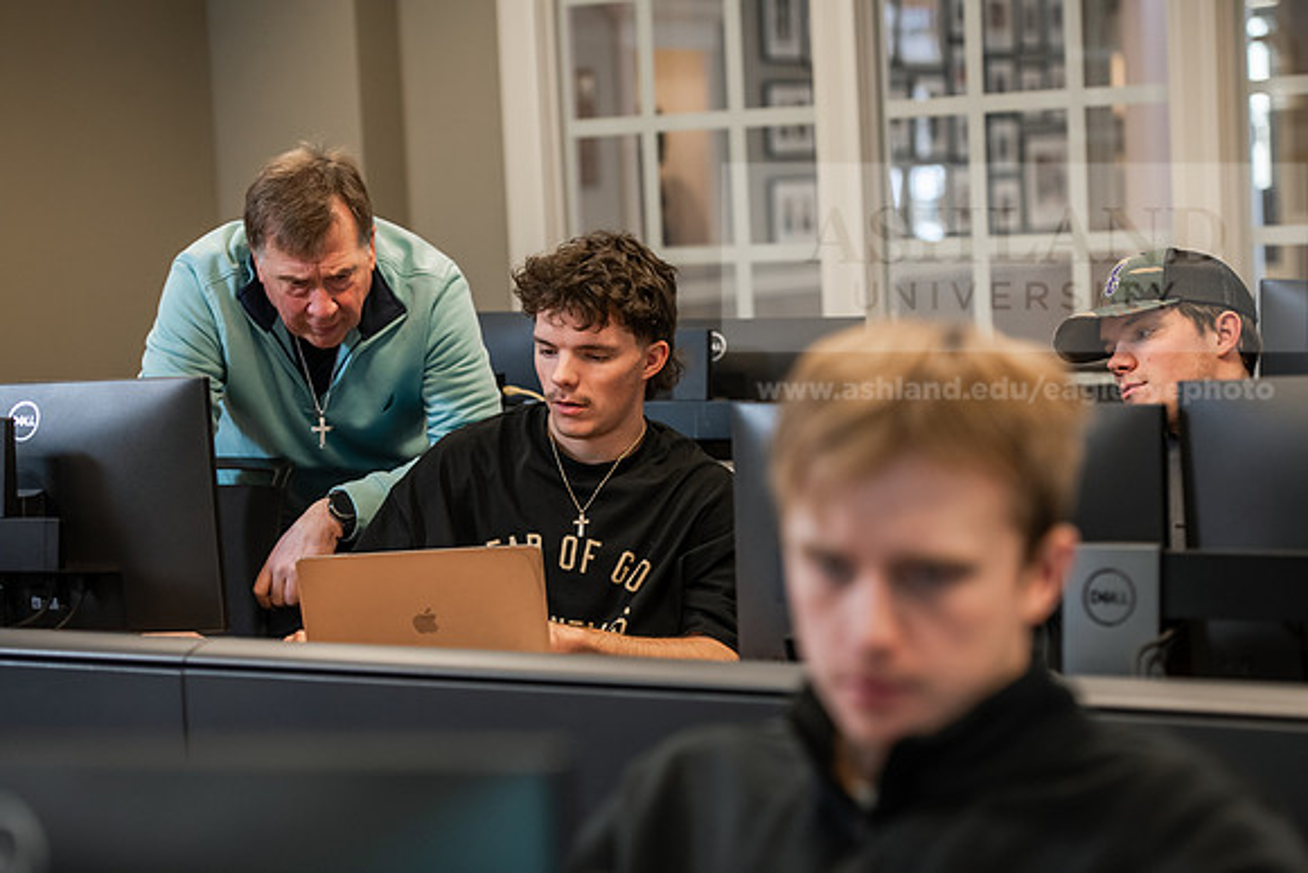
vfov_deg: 14.9
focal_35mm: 92
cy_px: 436
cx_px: 654
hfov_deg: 22.1
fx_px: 3343
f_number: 3.5
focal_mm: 92
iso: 1000
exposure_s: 1/125
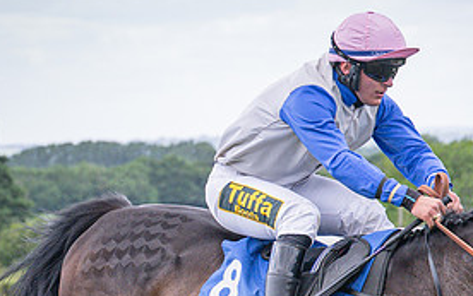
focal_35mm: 341
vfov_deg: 3.8
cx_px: 220
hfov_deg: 6.2
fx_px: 4399
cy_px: 398
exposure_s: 1/1600
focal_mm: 70
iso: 400
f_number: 4
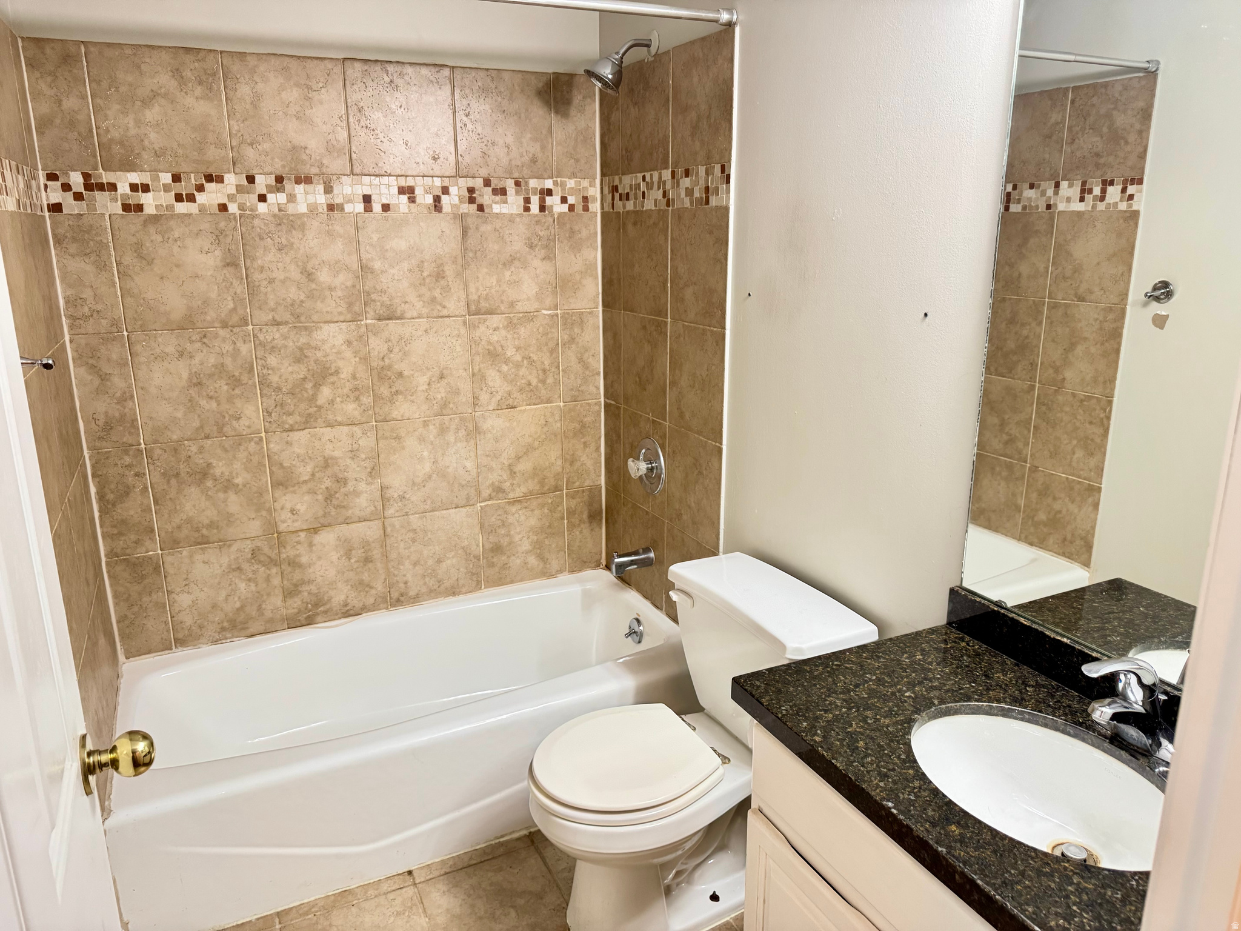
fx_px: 860
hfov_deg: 71.6
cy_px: 466
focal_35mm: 24
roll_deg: -0.1
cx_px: 620
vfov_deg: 56.8
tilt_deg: -15.5
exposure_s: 1/60
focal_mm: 6.76
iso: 500
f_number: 1.78
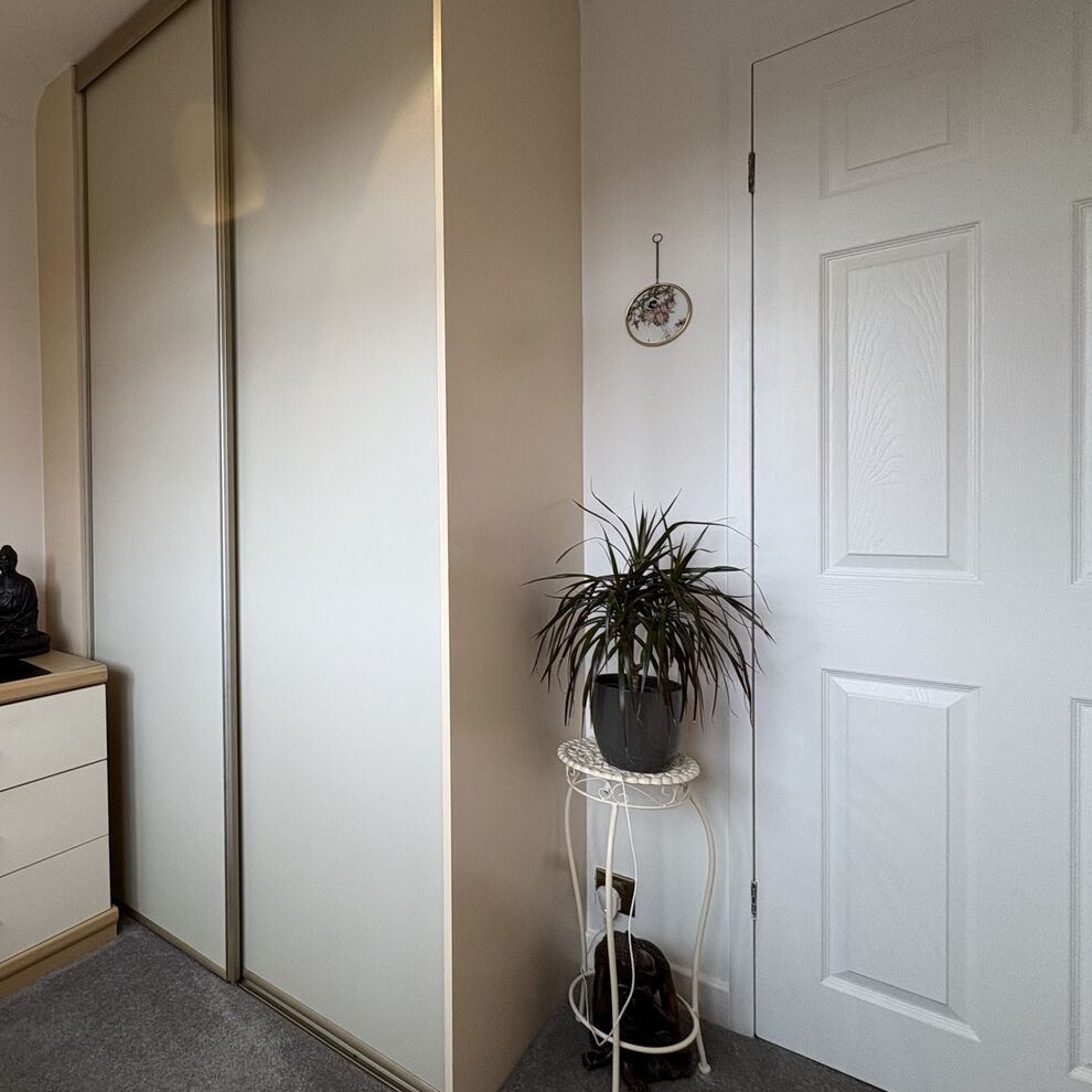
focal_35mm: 18
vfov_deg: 80.7
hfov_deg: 77.5
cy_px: 531
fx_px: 642
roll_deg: +0.6
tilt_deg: -1.6
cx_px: 344
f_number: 2.2
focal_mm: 2.22
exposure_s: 1/50
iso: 125
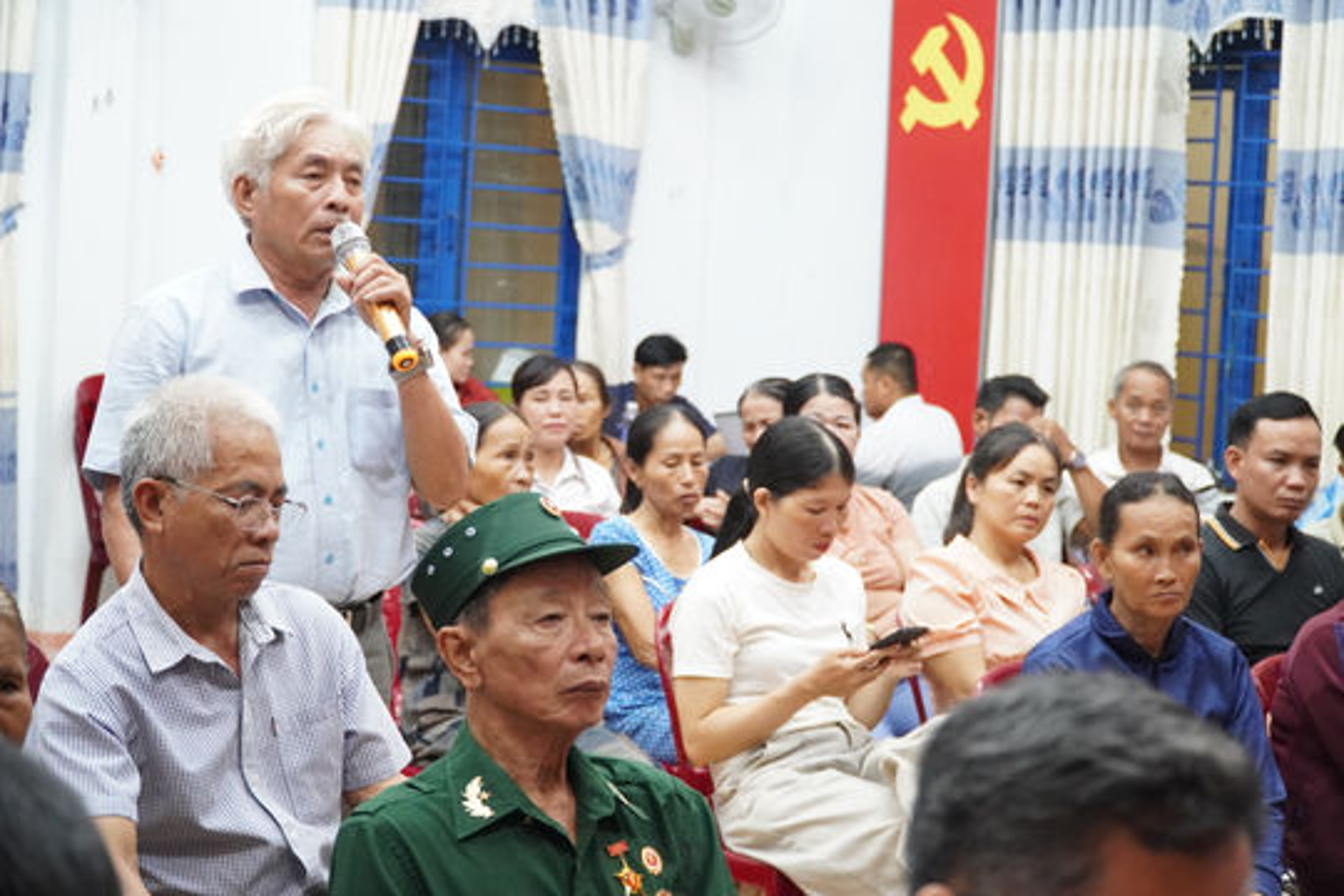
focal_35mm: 70
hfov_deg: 28.6
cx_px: 672
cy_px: 448
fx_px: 2632
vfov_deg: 19.3
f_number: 4
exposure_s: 1/80
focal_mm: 47
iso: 3200
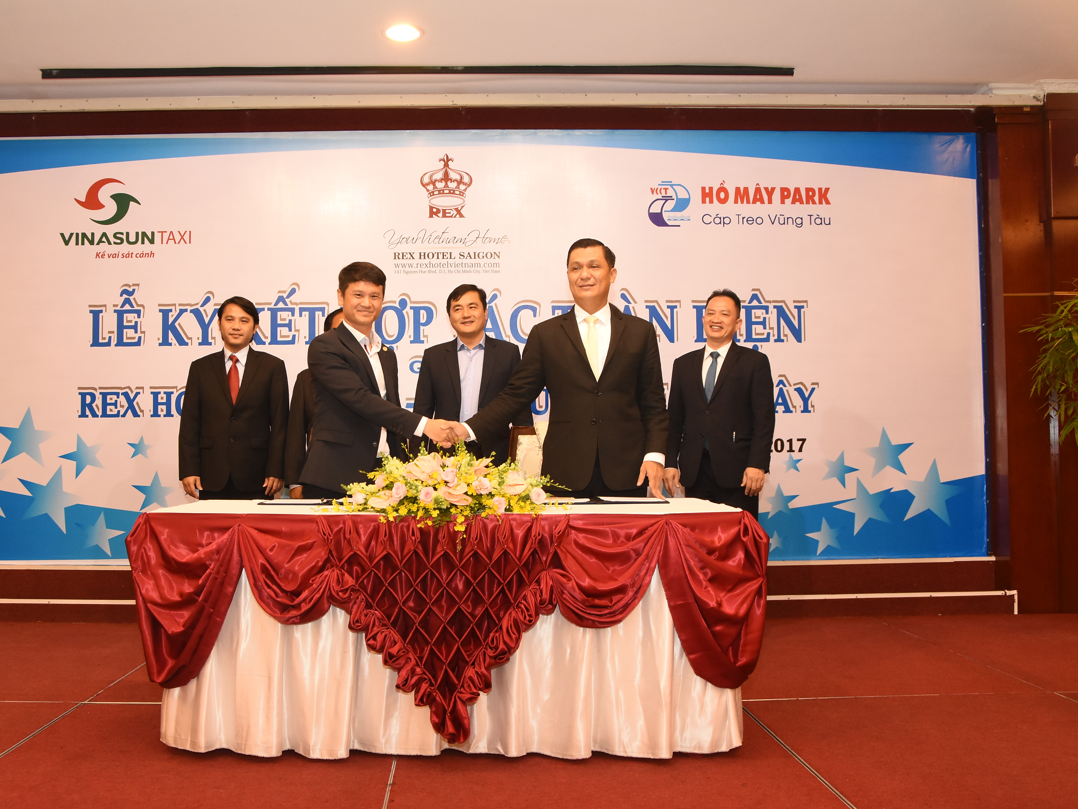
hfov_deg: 55.2
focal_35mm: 33
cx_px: 471
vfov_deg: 42.9
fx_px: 1028
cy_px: 406
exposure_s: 1/60
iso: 1600
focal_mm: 20
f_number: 6.3
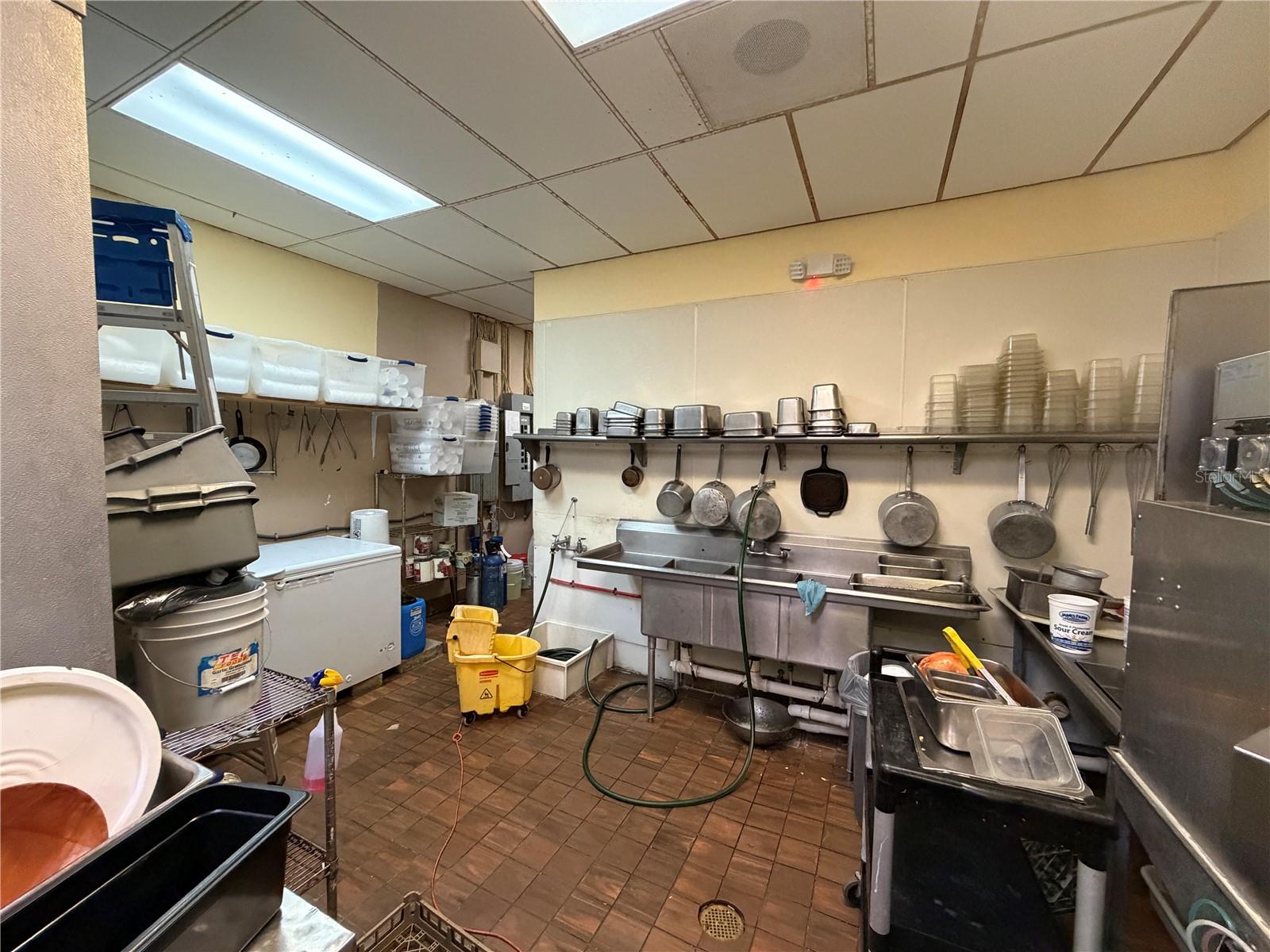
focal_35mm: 14
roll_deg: -0.6
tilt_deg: -3.6
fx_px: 514
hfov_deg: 102.1
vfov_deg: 85.7
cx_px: 635
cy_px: 476
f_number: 2.2
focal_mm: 2.22
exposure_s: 1/60
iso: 640
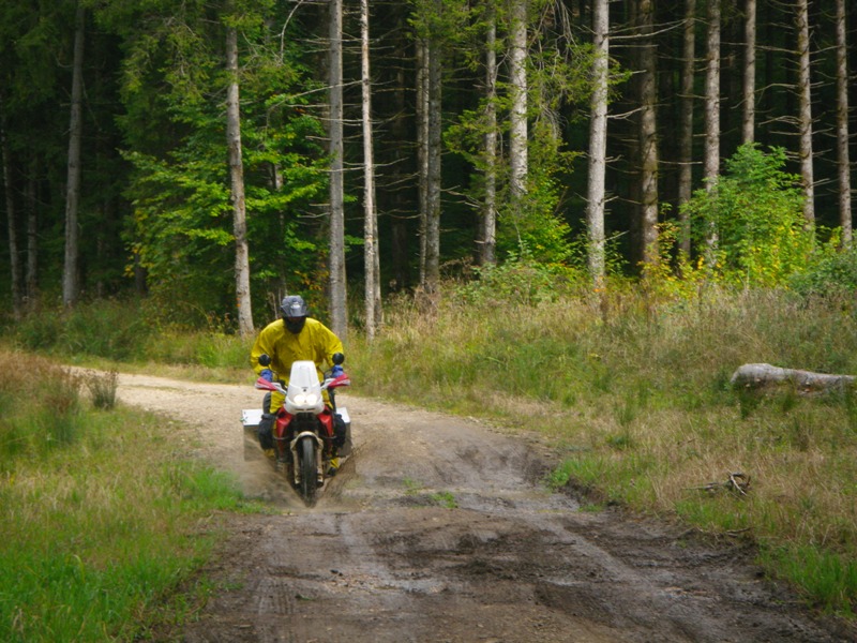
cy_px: 322
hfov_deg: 17.1
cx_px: 428
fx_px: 2847
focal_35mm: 115
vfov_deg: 12.9
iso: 125
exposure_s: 1/160
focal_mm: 20.6
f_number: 5.2
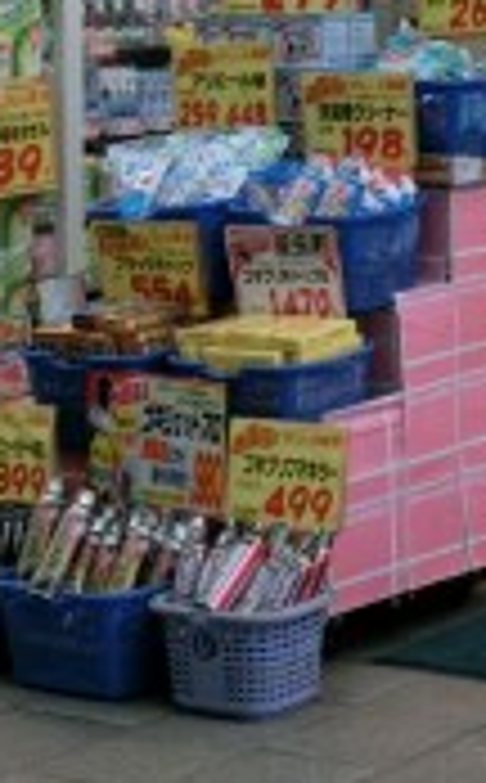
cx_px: 734
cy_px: -144
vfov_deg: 15.6
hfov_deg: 9.8
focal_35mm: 129
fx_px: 2747
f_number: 3.7
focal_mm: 5.93
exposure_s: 1/125
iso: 125
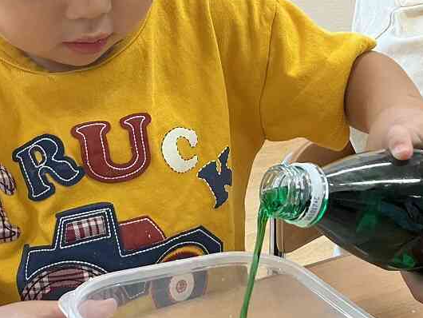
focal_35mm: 82
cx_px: 188
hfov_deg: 23.8
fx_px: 1002
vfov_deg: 18.0
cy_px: 111
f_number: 1.8
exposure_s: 1/50
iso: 40
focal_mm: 3
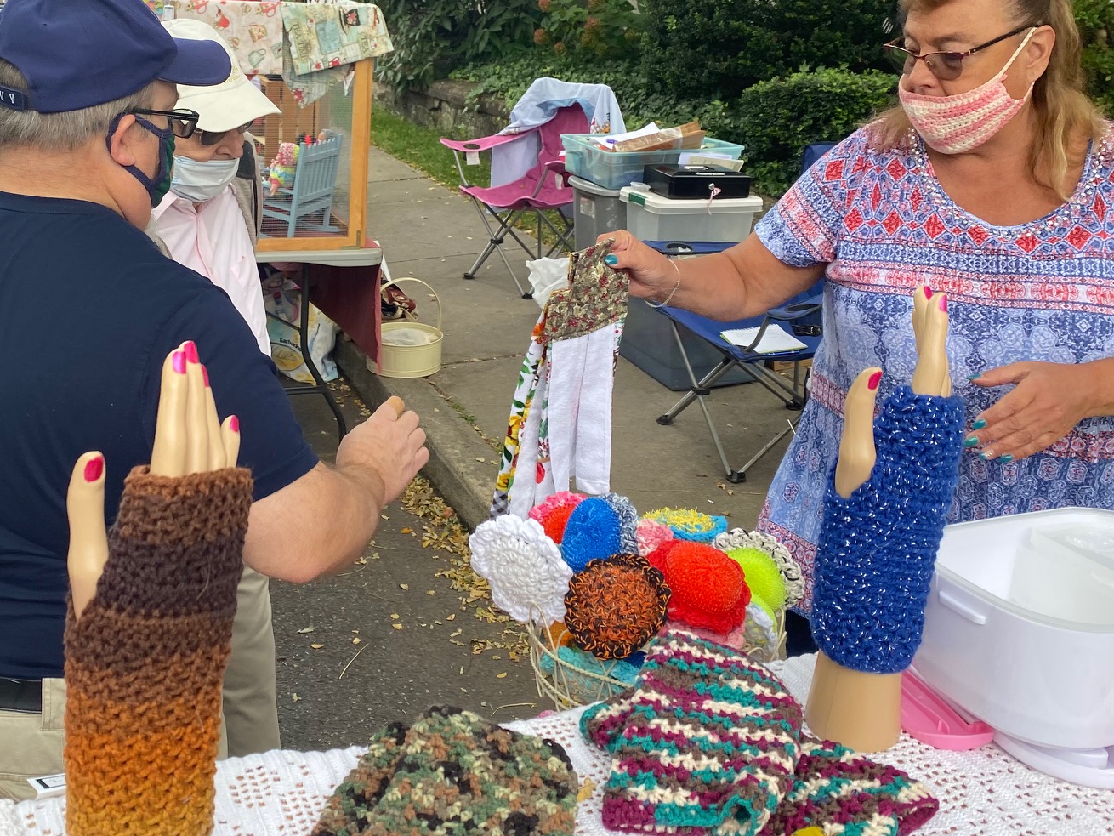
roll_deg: +1.3
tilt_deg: -13.3
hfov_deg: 45.8
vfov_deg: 35.6
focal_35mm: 40
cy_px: 273
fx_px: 1288
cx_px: 343
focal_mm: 4.25
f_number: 1.8
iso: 32
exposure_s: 1/239
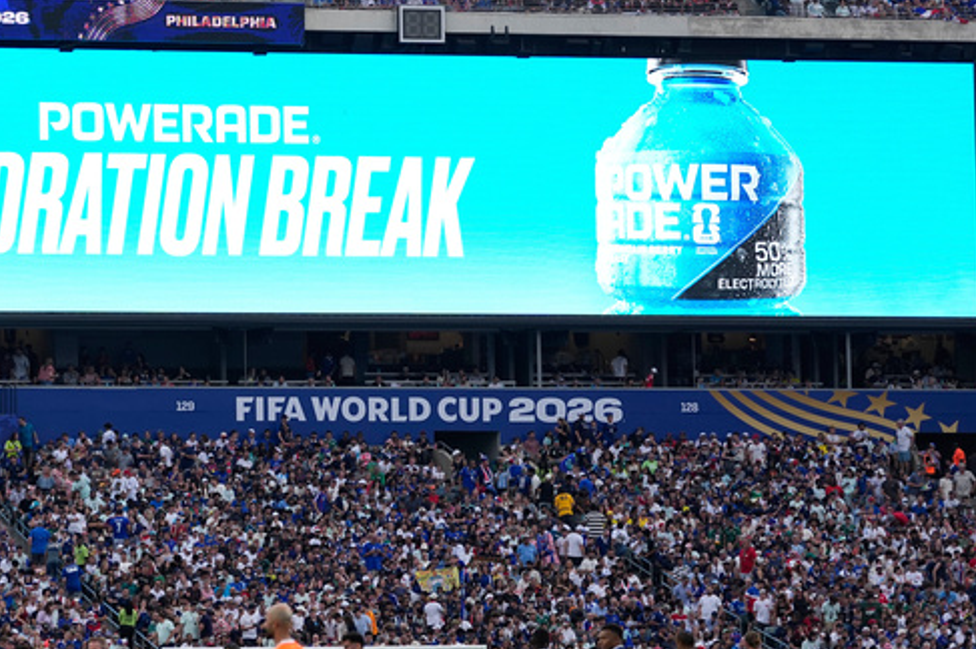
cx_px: 84
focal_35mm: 183
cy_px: 308
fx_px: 4958
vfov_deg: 7.5
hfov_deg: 11.2
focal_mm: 87
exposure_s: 1/2000
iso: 500
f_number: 2.8
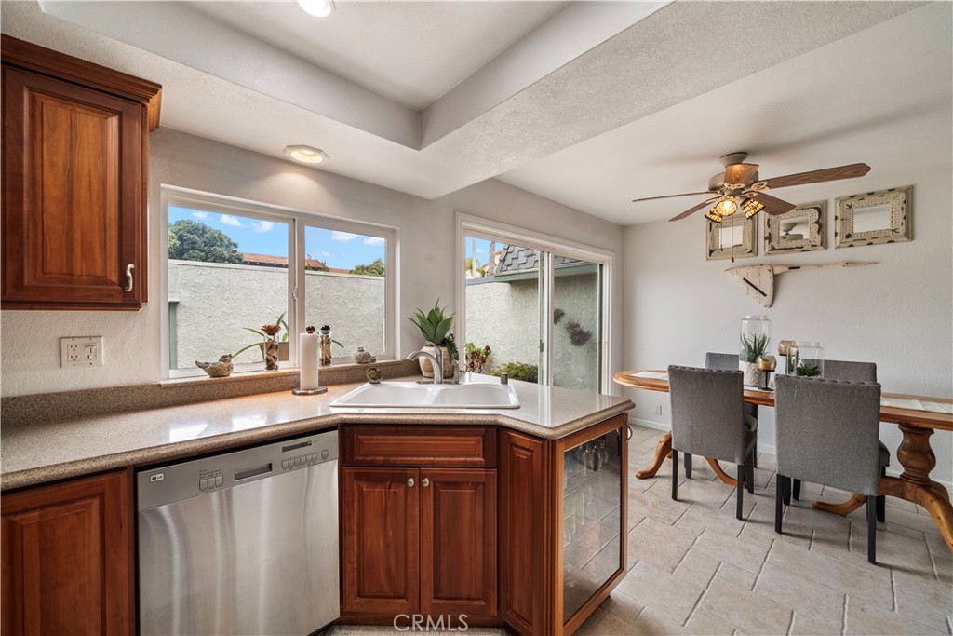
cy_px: 318
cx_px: 476
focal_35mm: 13
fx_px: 344
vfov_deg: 85.4
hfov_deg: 108.3
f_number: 8
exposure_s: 1/100
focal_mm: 13
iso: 1250
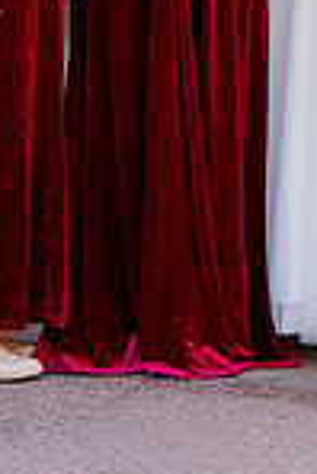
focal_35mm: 303
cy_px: -190
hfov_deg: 4.5
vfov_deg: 6.7
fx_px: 3992
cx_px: 440
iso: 500
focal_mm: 70
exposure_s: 1/250
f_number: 7.1
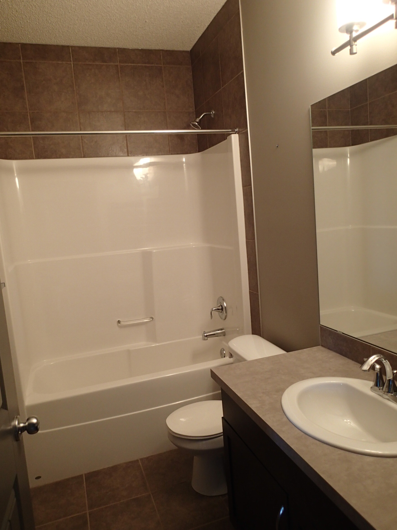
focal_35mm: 25
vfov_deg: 69.4
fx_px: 382
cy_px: 265
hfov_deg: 54.9
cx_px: 198
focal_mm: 4.5
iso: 200
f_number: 2
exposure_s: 1/40
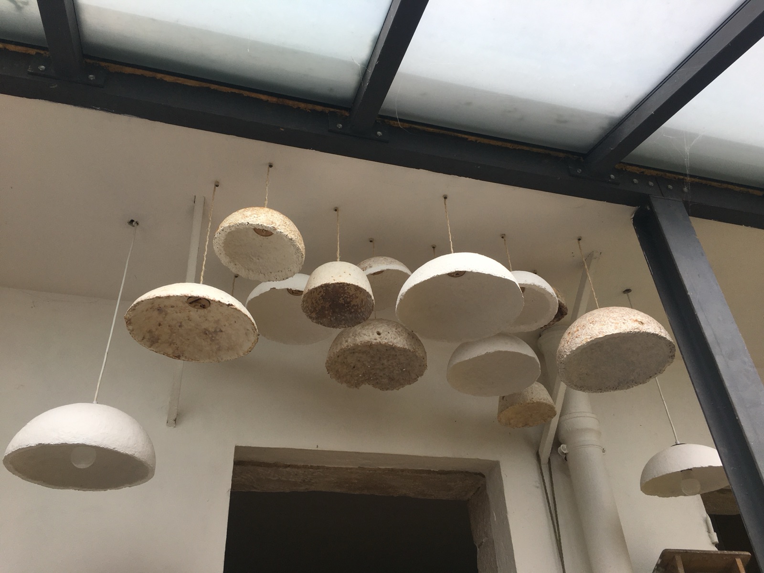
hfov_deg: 61.7
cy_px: 286
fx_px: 640
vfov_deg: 48.2
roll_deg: +4.0
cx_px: 382
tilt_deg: +36.9
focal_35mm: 29
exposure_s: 1/668
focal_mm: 4.15
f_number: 2.2
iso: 25
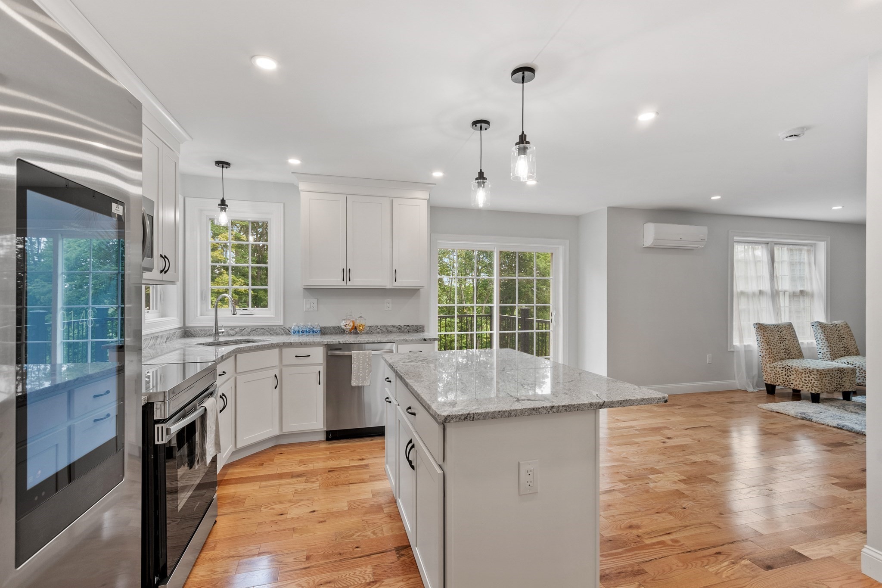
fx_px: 367
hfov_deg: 100.4
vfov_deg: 77.3
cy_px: 294
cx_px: 441
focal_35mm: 15
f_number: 7.1
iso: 400
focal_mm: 10
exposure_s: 1/4
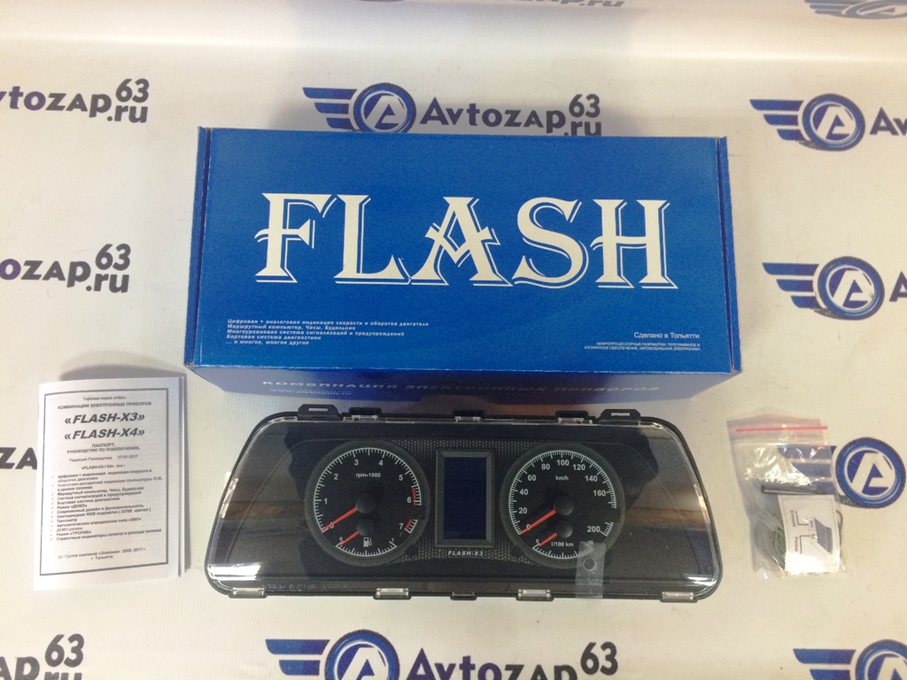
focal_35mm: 29
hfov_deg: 61.7
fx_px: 760
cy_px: 340
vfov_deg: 48.2
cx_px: 454
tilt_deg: -79.3
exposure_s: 1/33
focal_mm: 4.15
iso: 200
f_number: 2.2
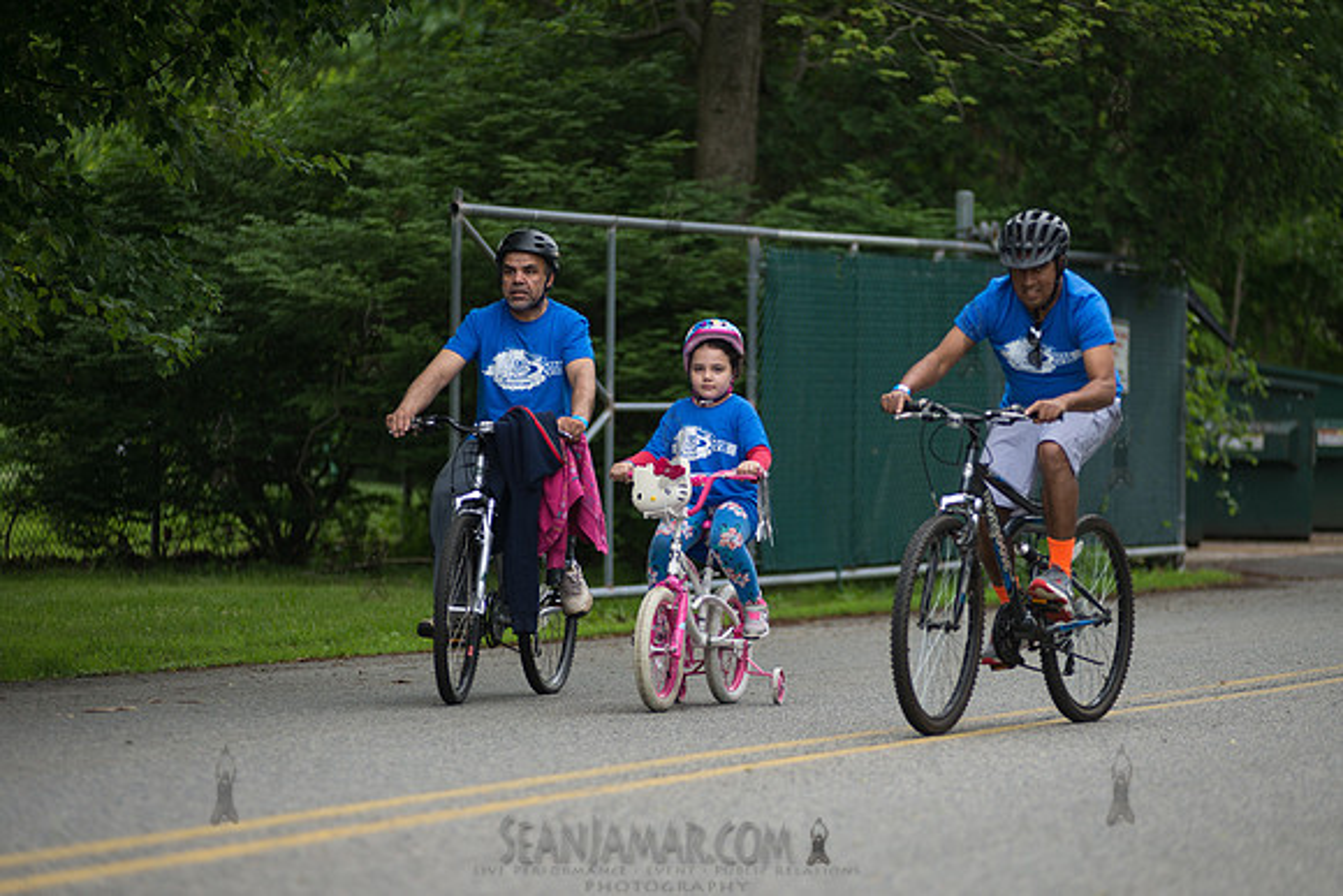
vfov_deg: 8.9
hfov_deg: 13.2
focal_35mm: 155
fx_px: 5783
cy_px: 448
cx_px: 672
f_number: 2.8
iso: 200
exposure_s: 1/800
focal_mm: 155
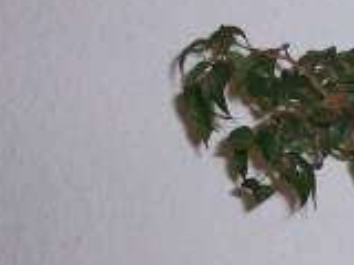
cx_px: 507
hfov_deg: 13.5
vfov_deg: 10.7
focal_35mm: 139
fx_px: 1421
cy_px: 132
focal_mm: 6.2
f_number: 2.8
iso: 160
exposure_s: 1/64
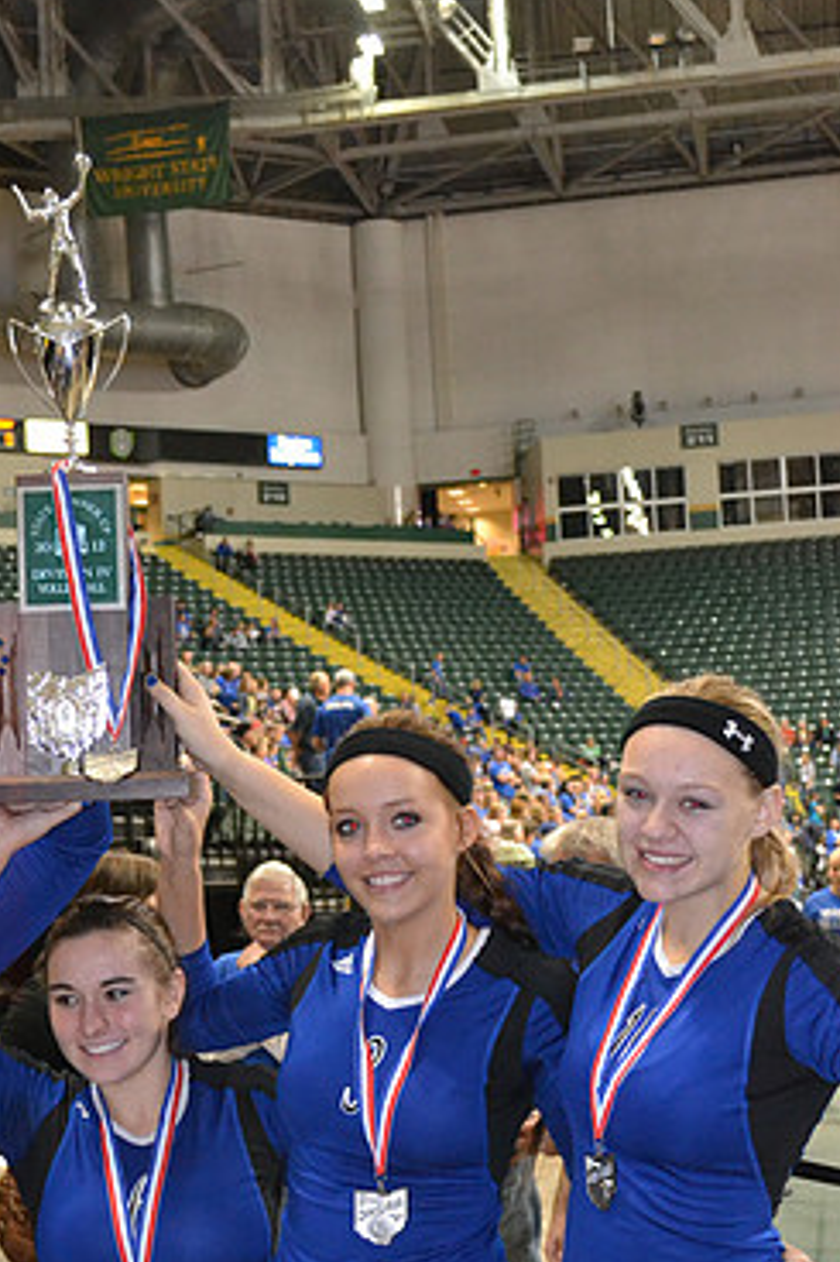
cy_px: 782
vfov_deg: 28.4
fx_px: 2487
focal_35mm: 71
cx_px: 214
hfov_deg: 19.0
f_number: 4.5
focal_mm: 30
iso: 3200
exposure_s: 1/60
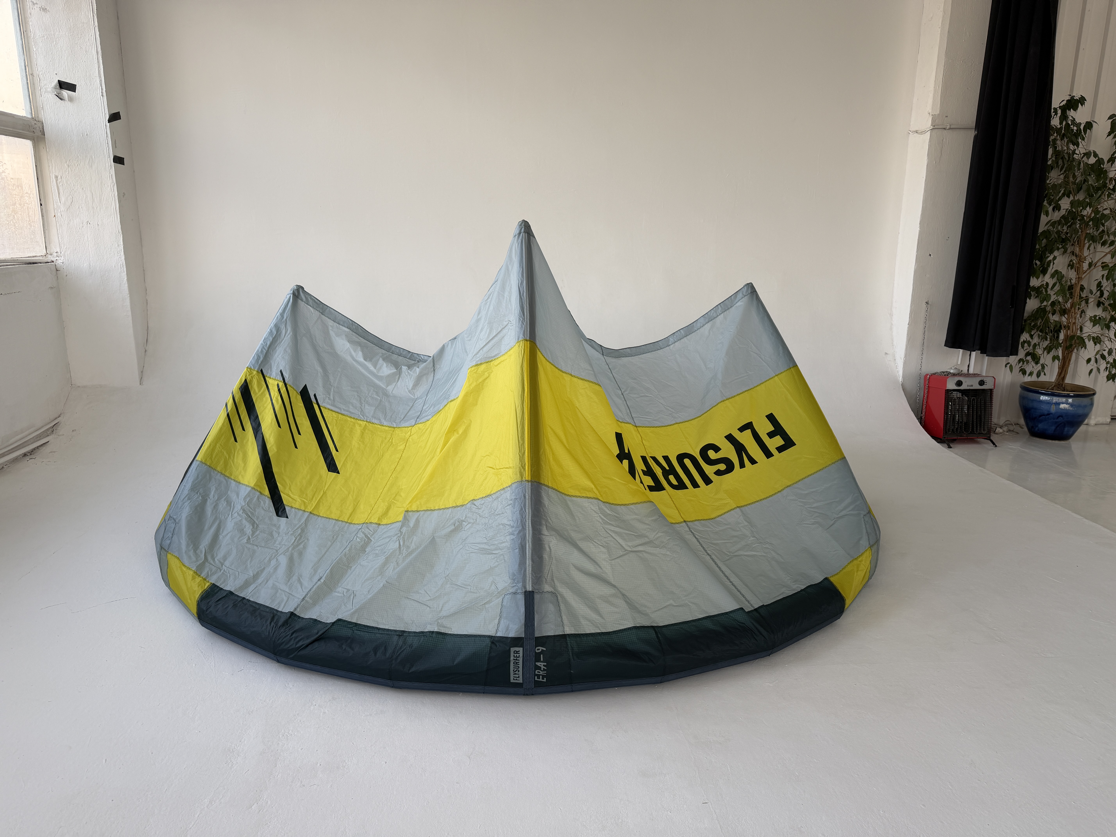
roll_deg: -0.2
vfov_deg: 56.8
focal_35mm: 24
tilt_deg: -12.6
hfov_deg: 71.6
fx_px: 774
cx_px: 558
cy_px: 418
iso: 50
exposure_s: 1/145
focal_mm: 6.76
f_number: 1.78
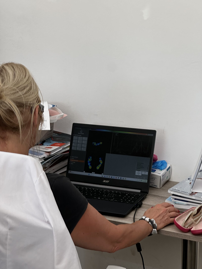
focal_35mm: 77
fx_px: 599
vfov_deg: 25.3
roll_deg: -0.7
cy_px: 134
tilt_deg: -11.9
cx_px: 101
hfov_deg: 19.1
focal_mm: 9
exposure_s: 1/99
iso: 160
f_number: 2.8
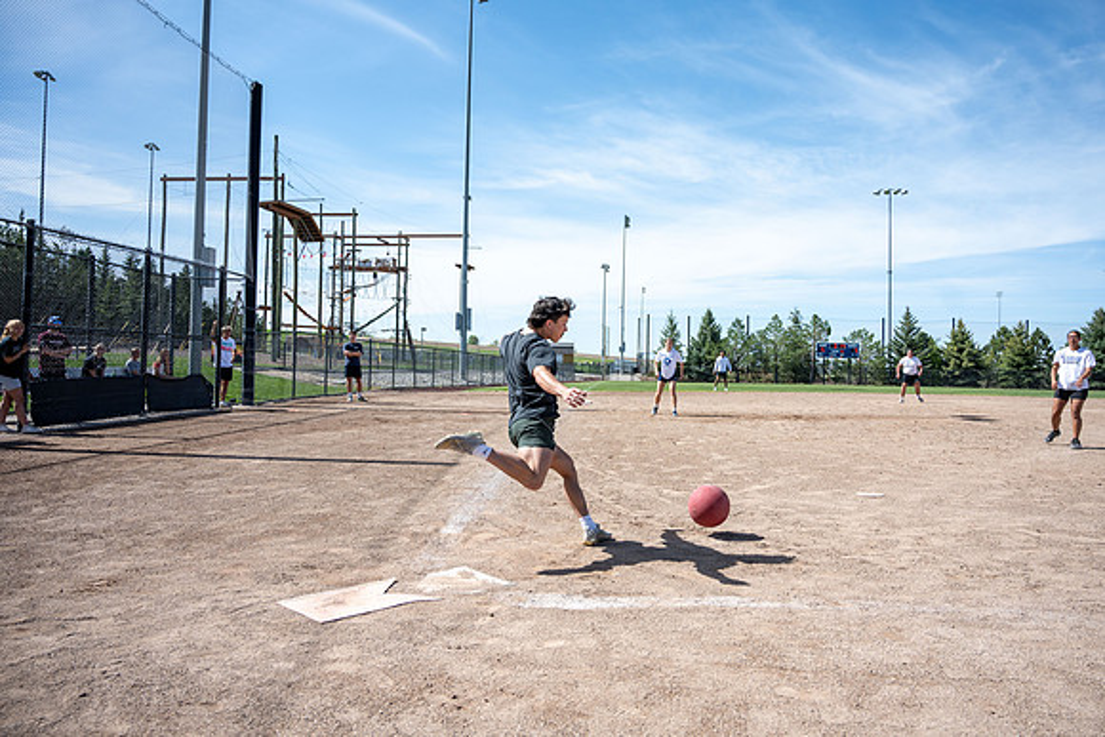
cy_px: 339
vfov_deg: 49.0
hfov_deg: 68.6
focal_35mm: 26
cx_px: 601
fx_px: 808
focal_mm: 24
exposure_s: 1/2000
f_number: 4
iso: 100
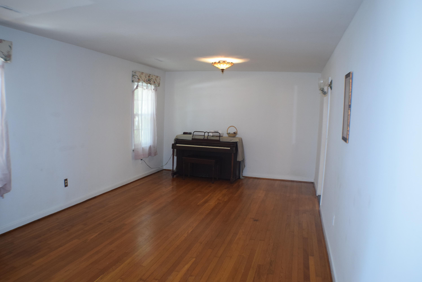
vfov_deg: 38.4
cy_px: 141
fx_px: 405
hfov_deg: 55.1
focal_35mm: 34
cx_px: 211
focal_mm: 23
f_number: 3.8
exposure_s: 1/60
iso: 1600
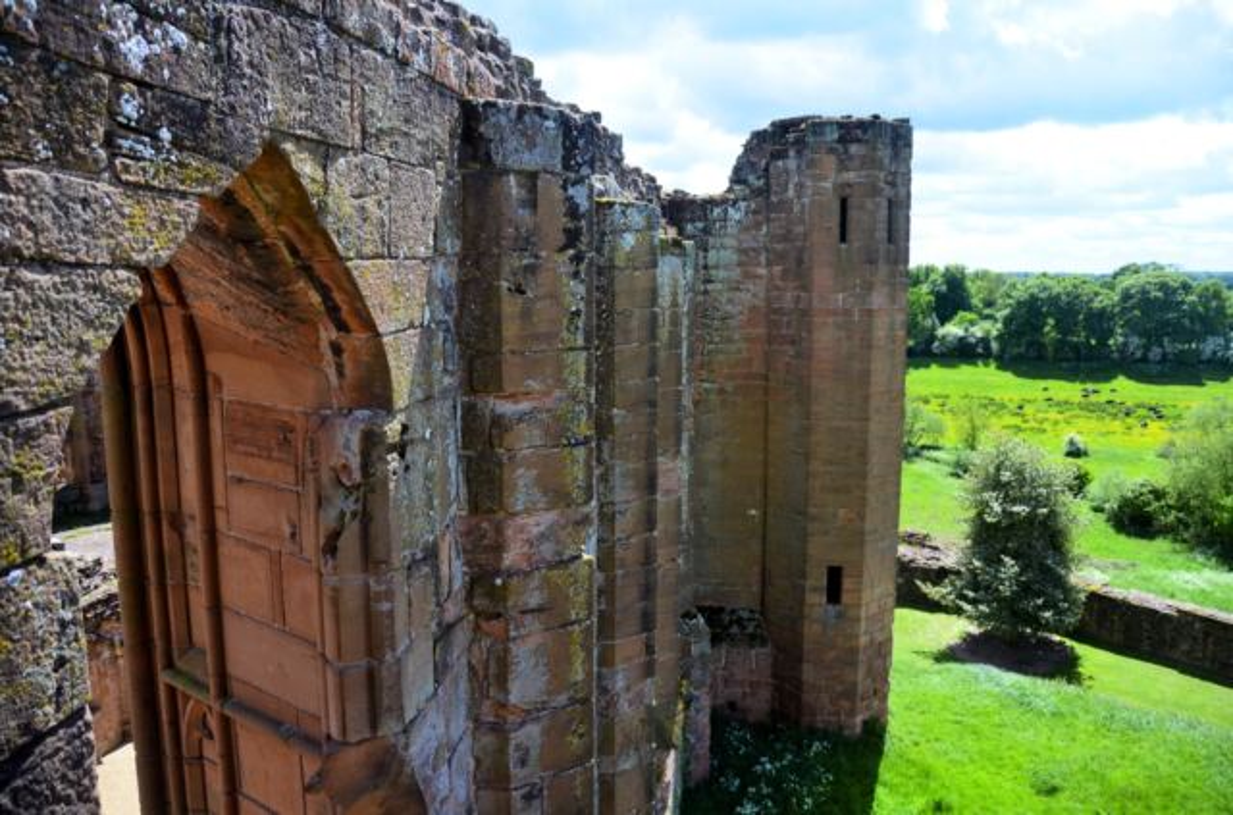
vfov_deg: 47.7
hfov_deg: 67.5
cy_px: 408
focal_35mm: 27
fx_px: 922
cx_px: 616
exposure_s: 1/800
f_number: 3.5
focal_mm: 18
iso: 200
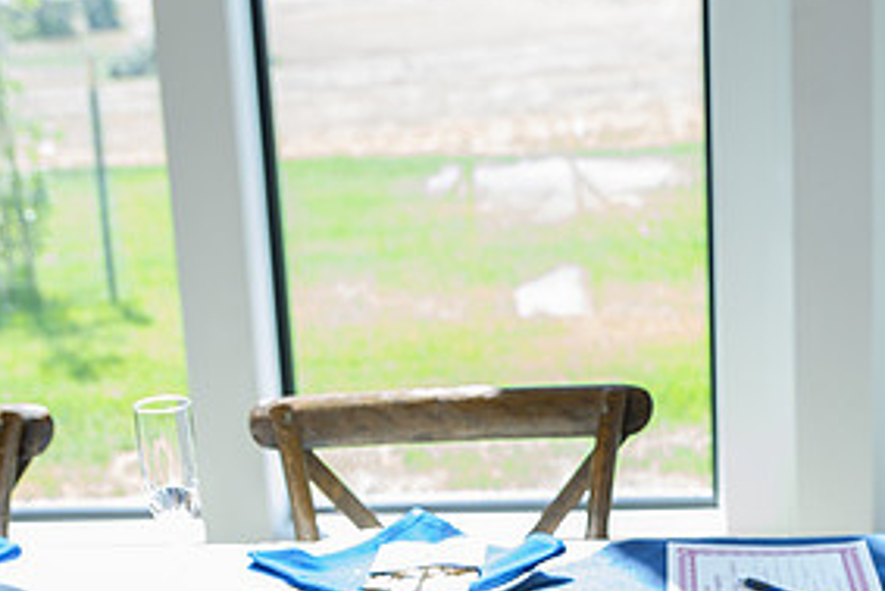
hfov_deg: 25.8
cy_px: 561
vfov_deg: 17.2
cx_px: 619
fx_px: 1918
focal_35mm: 78
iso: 500
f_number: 3.5
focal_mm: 38
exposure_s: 1/160
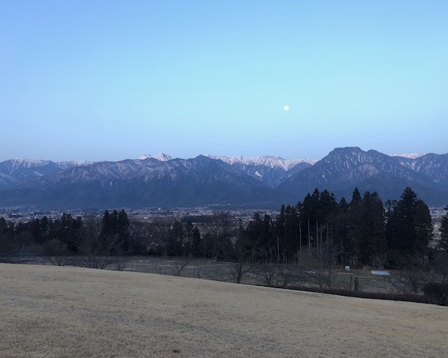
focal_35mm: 30
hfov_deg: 58.8
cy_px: 181
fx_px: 398
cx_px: 231
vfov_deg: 48.5
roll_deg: -0.5
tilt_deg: +4.0
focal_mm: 3.99
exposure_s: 1/40
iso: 25
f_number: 1.8
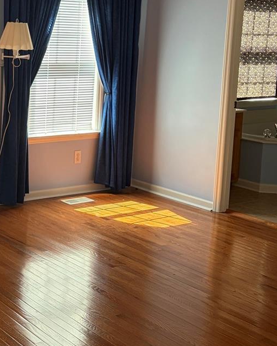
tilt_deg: -7.0
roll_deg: -1.9
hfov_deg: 23.7
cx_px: -12
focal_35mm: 61
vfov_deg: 30.8
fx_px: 625
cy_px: 127
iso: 125
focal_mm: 5.96
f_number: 1.6
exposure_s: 1/69
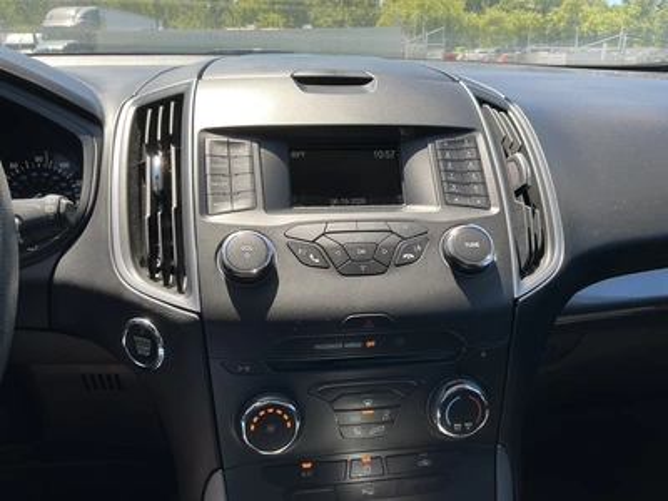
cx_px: 334
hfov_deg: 63.4
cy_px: 250
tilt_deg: -20.1
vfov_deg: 49.7
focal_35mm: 28
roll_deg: +0.9
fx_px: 540
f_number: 1.8
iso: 20
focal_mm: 3
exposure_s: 1/219
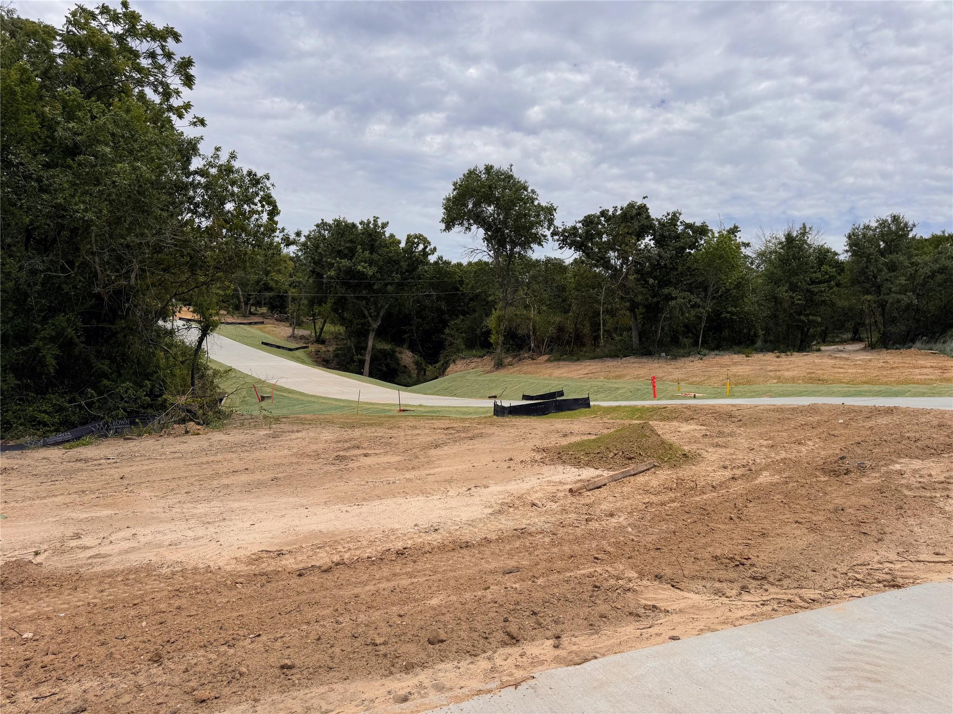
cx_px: 476
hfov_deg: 71.6
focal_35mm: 24
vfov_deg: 56.8
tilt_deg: -2.3
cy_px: 357
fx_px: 661
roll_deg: -1.9
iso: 80
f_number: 1.78
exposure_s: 1/7937
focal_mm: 6.76
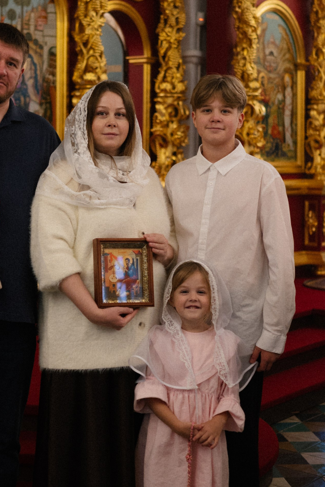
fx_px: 1028
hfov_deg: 17.9
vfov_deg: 26.4
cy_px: 137
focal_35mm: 76
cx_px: 112
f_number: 1.8
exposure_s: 1/320
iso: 800
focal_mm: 35
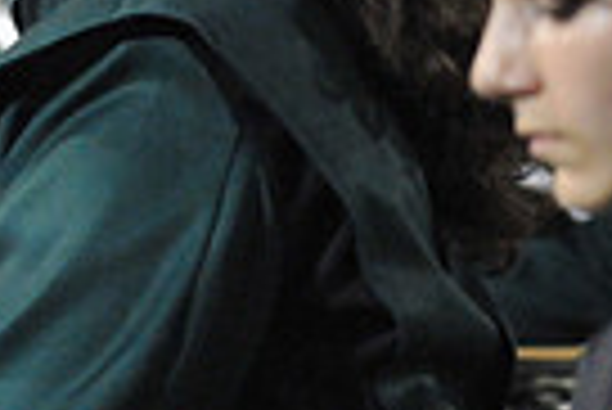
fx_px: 14516
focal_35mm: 853
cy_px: 14
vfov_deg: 1.6
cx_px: -572
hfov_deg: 2.4
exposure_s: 1/160
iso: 6400
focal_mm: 200
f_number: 6.3
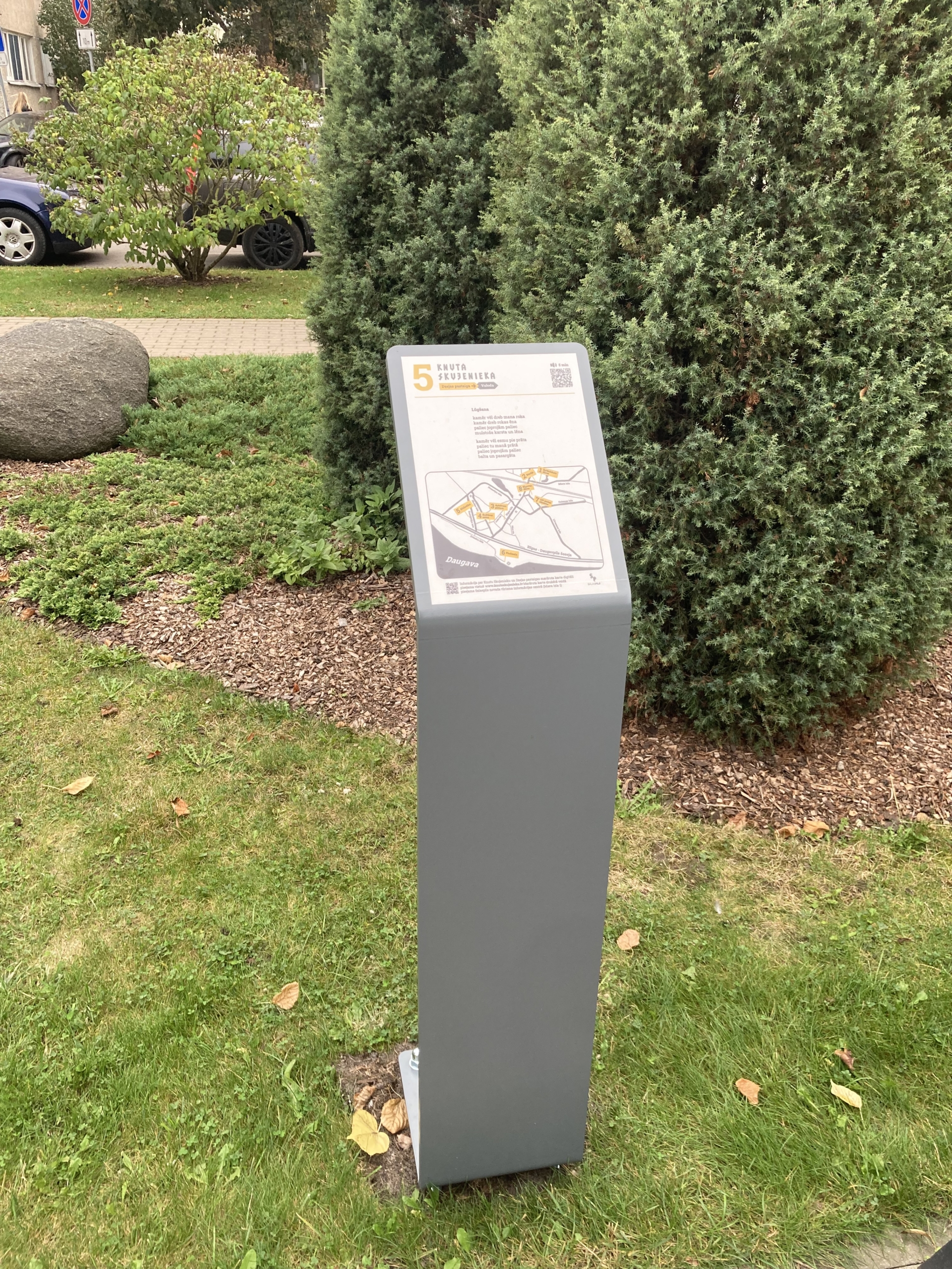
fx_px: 1027
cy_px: 634
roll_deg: -1.4
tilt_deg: -25.3
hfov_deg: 49.7
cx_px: 476
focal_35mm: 28
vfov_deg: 63.4
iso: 64
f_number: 1.8
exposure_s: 1/121
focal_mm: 3.99
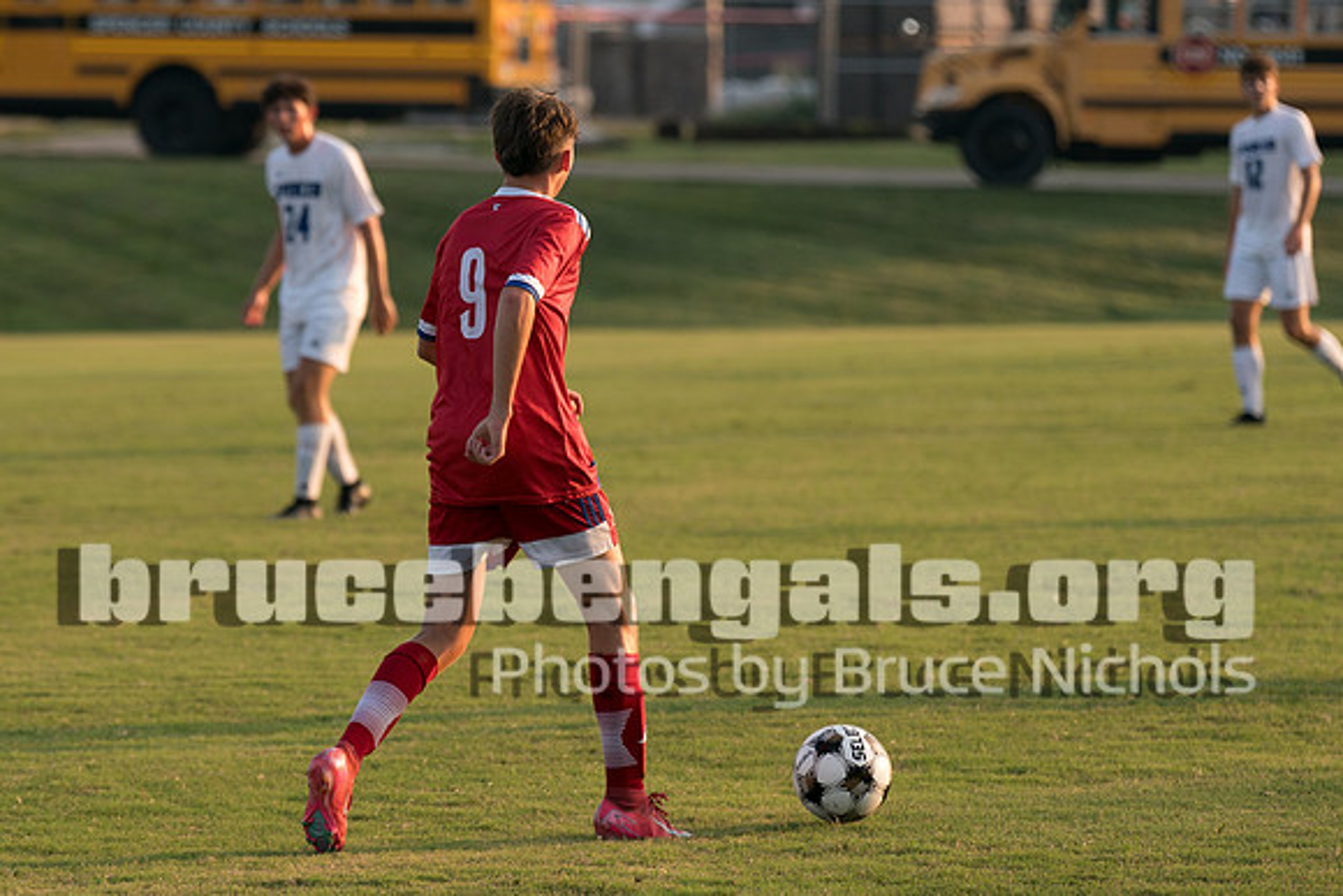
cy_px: 379
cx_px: 475
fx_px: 8203
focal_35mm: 220
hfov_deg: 9.4
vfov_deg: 6.3
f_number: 2.8
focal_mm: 129
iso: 250
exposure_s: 1/1250
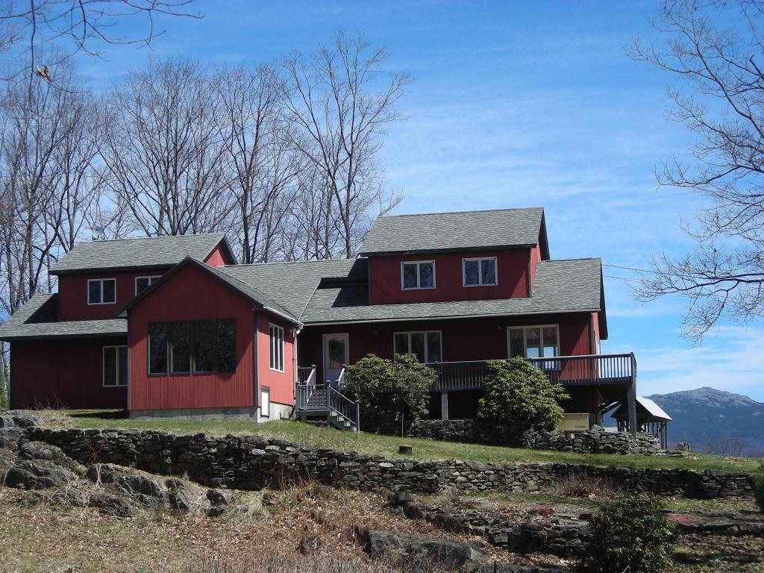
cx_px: 382
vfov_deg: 22.6
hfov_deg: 29.8
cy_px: 286
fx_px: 1435
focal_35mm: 65
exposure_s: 1/148
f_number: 7.7
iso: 50
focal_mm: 10.8
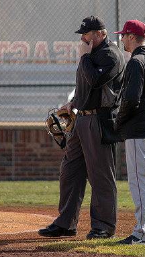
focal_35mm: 443
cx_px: 120
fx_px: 3028
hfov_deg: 2.7
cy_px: 71
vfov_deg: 4.9
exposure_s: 1/1000
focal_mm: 191
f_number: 2.8
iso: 200
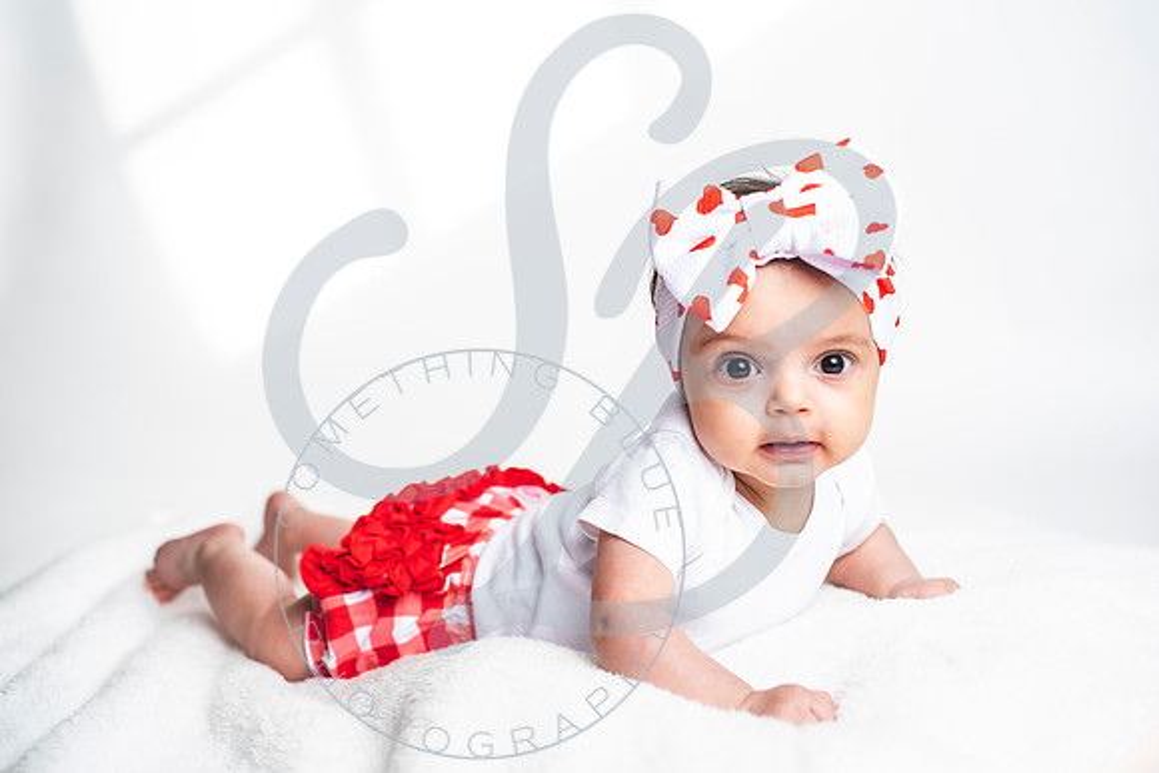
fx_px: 1610
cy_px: 386
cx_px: 580
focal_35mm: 50
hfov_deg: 39.6
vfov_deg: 27.0
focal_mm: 50
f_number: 2.8
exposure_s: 1/200
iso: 64
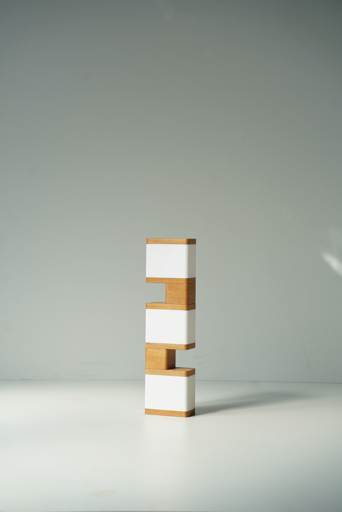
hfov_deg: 18.2
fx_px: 1069
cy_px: 256
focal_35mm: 75
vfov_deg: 27.0
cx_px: 171
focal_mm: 75
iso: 125
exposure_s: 1/160
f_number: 4.5
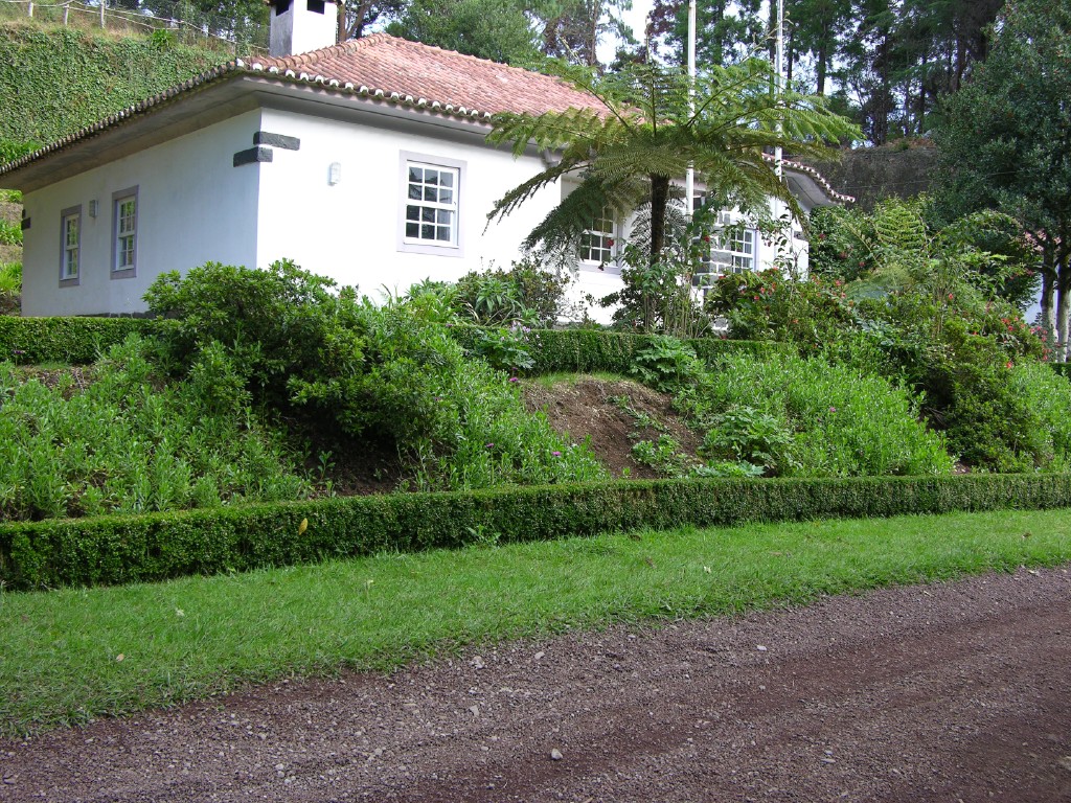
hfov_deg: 52.6
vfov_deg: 40.7
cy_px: 402
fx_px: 1083
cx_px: 536
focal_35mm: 35
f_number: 3.2
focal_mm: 8.9
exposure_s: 1/63.5
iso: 50
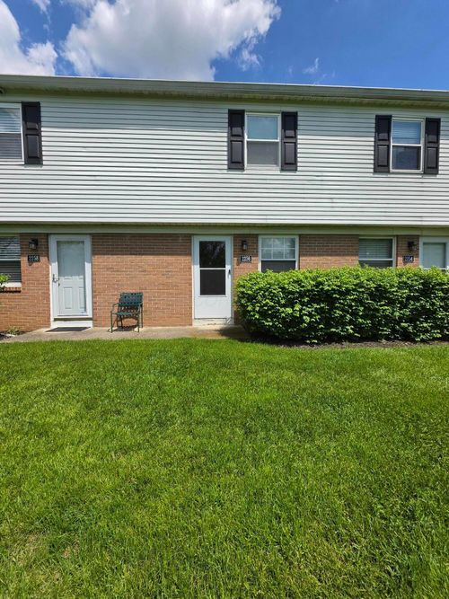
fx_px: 225
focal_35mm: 13
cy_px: 300
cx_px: 224
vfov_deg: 106.2
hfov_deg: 89.9
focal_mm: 2.2
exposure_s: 1/2586
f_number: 1.9
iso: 32
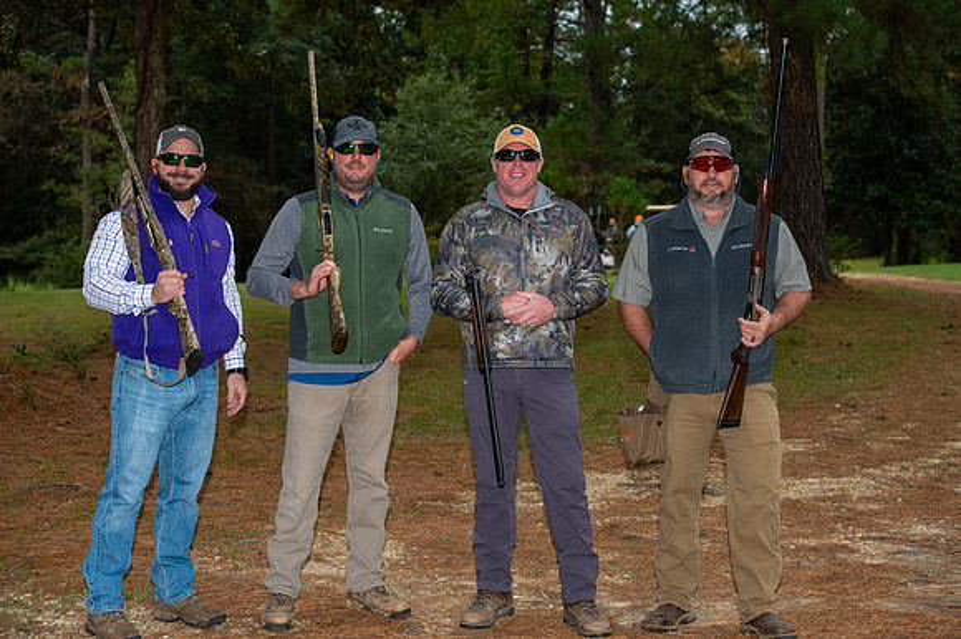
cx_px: 480
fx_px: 1867
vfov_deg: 19.4
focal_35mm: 70
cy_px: 320
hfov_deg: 28.9
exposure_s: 1/160
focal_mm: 70
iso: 320
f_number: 6.3
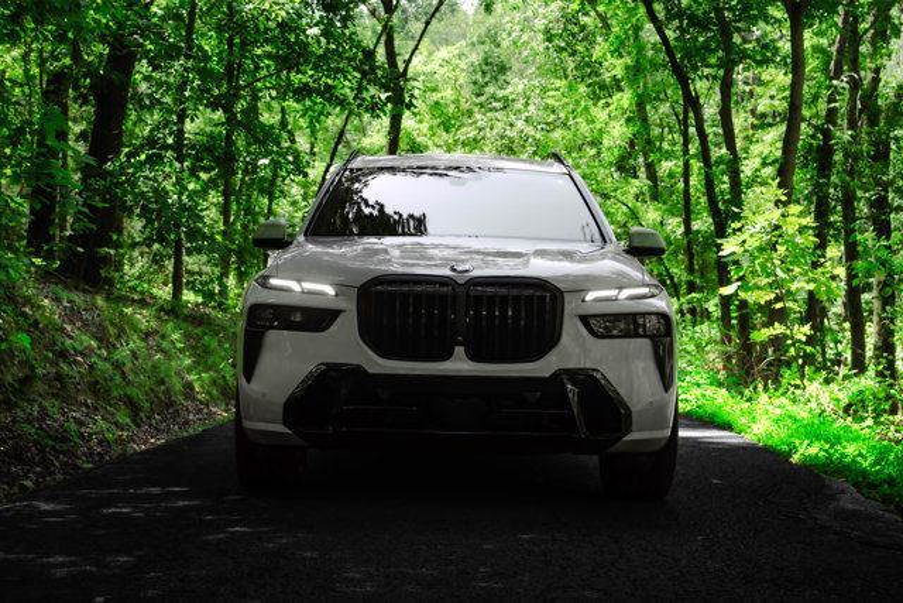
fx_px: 1405
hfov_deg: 35.6
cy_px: 302
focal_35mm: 56
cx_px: 452
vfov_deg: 24.2
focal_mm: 56
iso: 800
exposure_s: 1/500
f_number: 8
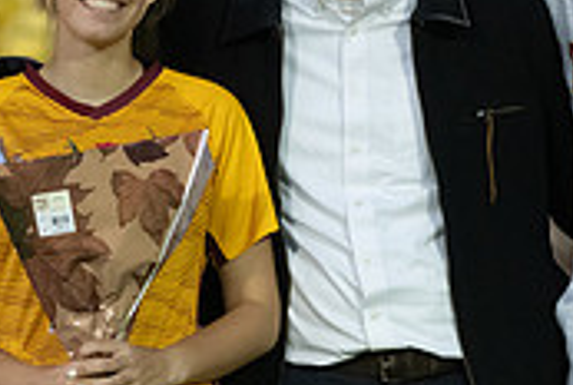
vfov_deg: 3.4
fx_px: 6409
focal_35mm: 402
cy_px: 211
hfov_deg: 5.1
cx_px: 298
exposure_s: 1/500
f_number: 2.8
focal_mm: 120
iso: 7200
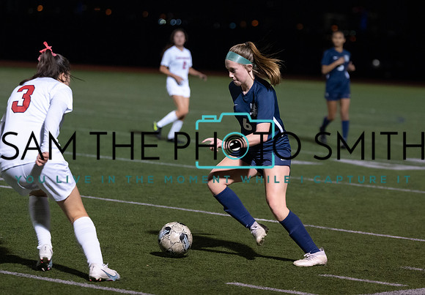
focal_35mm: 169
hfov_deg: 12.0
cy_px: 118
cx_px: 268
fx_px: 2026
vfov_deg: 8.3
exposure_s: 1/1000
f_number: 2.8
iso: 5000
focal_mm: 122
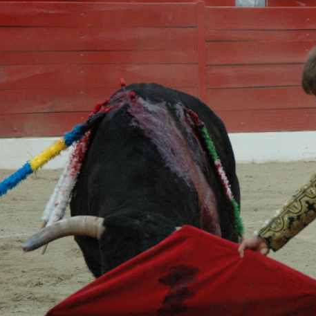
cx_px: 342
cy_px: 219
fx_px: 3005
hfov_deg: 6.0
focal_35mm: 291
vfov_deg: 6.0
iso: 1250
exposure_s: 1/400
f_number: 7.1
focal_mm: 102
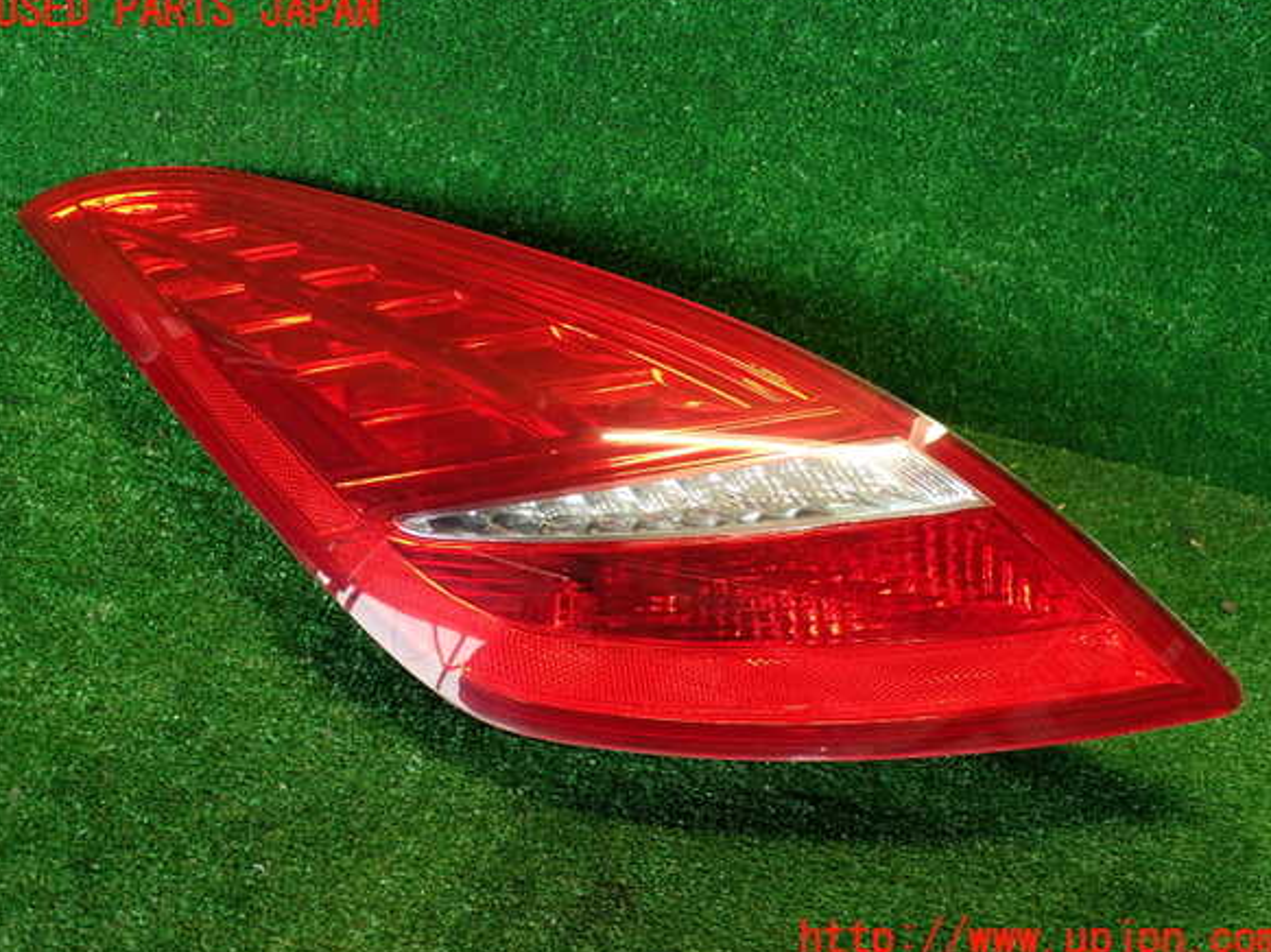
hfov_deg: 55.4
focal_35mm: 33
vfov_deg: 42.9
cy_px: 476
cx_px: 638
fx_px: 1211
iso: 200
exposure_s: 1/40
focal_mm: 5.79
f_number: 2.4
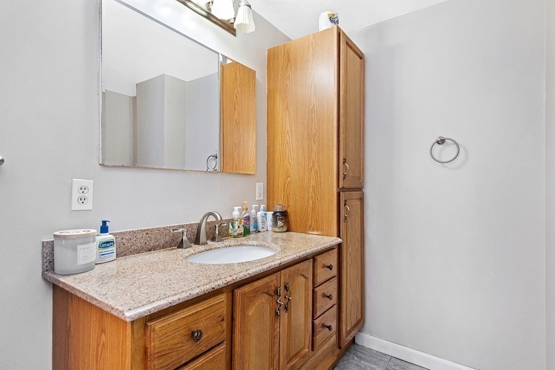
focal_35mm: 18
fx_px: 278
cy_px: 185
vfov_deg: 67.4
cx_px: 278
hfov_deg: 90.0
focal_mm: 12
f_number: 4
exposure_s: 1/80
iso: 500
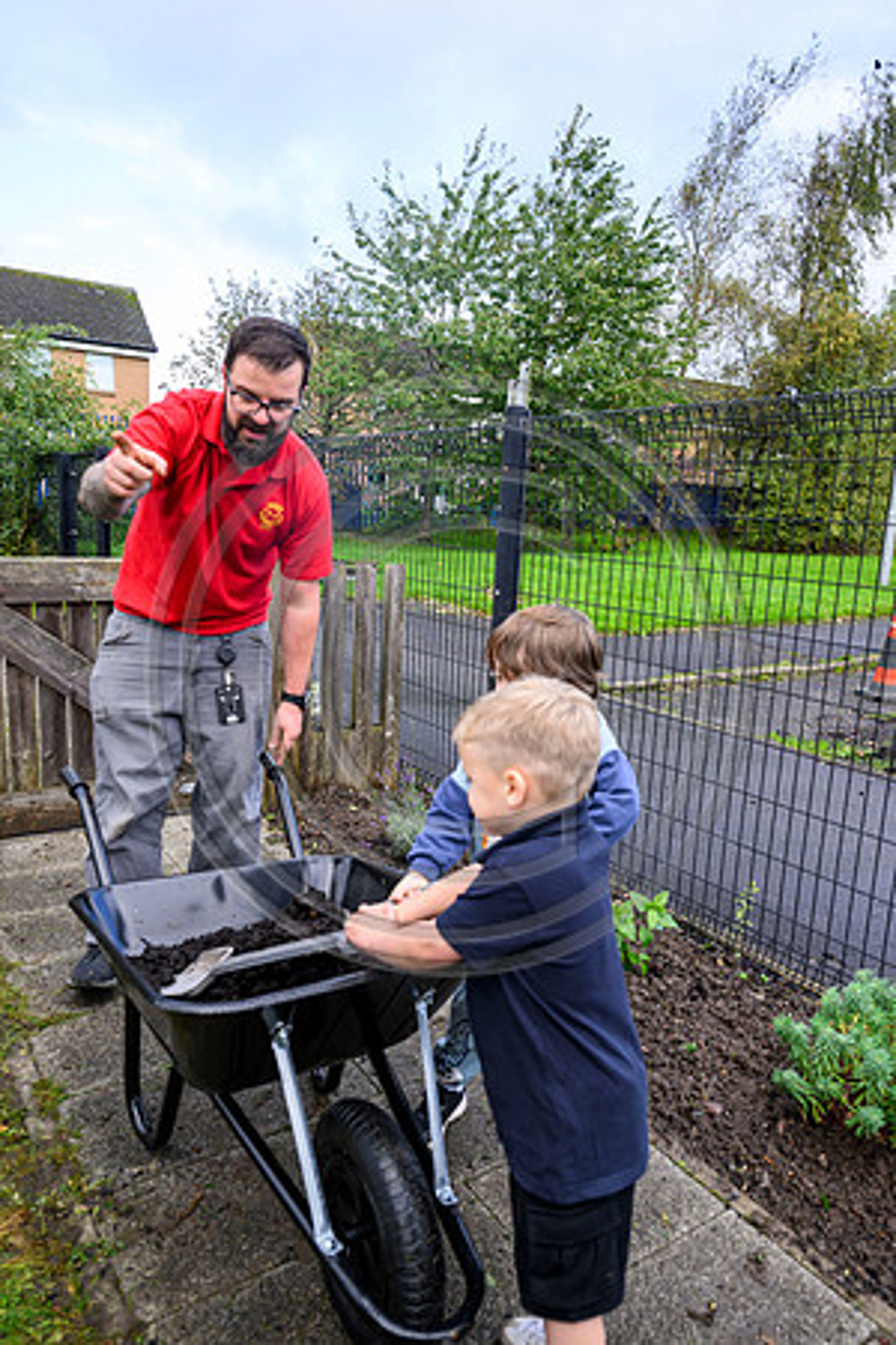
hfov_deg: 53.1
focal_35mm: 24
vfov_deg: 73.7
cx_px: 448
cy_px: 672
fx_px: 896
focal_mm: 24
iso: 500
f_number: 4
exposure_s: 1/500
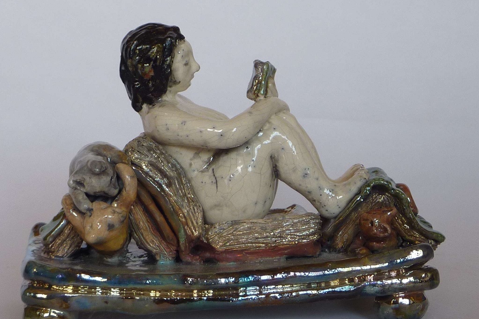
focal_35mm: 97
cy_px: 176
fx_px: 1291
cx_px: 240
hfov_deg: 21.0
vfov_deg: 14.1
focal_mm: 8.5
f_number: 3.8
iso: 80
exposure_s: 1/40
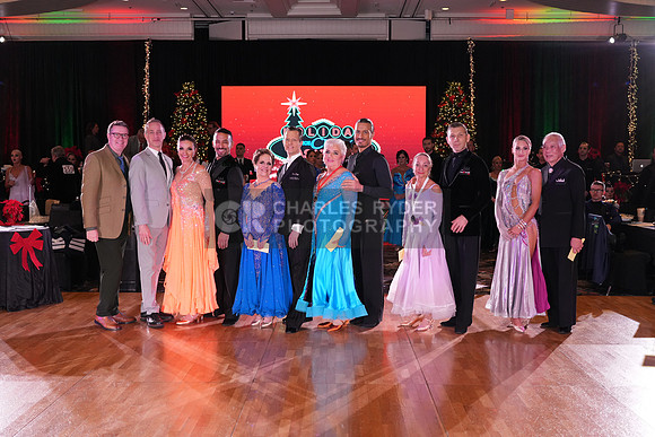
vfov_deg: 34.2
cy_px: 218
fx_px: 710
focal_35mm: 39
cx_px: 328
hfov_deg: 49.5
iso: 2000
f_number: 4.5
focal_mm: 39
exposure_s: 1/200
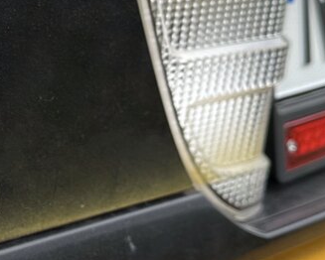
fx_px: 1059
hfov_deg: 16.6
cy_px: 88
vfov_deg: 14.0
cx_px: -84
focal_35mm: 110
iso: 80
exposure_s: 1/1639
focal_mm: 6.86
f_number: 1.78
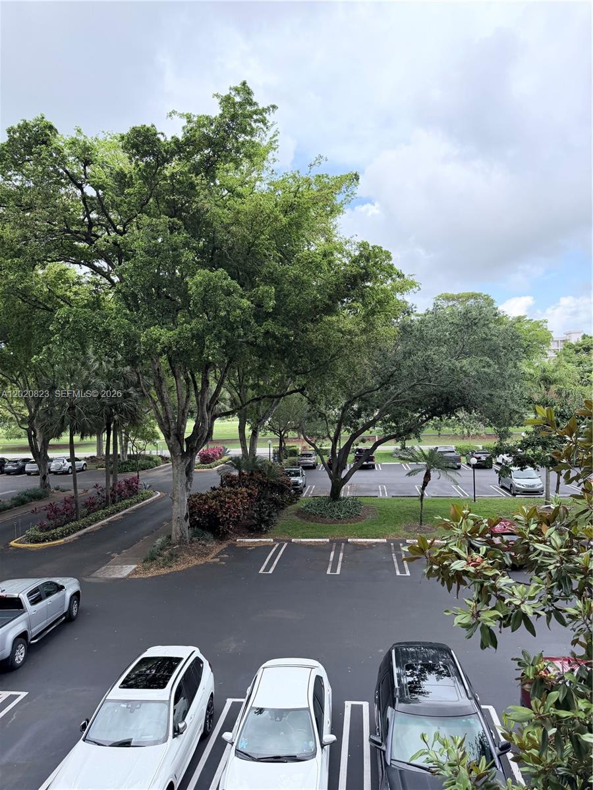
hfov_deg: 56.8
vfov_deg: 71.6
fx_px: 548
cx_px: 296
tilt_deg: -0.2
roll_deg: +1.3
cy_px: 395
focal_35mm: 24
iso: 100
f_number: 1.78
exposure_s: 1/1901
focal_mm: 6.76
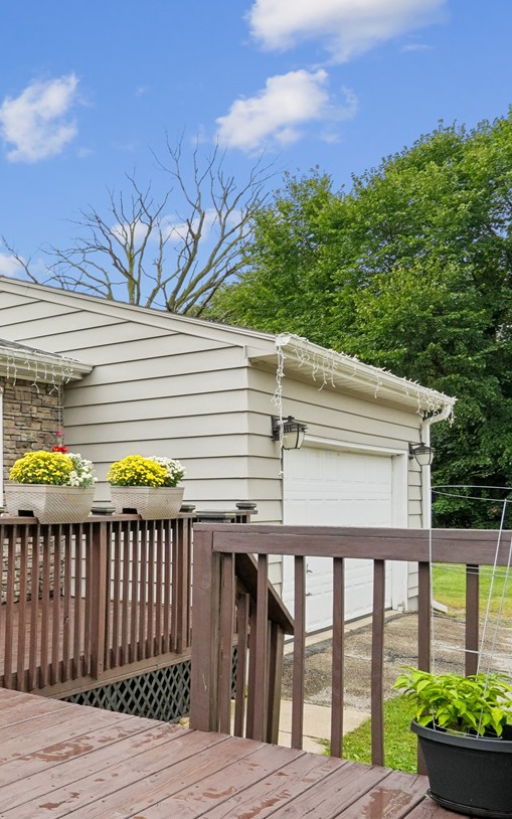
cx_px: -296
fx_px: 759
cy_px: 466
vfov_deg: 56.5
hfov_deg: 25.5
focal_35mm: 34
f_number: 8
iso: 800
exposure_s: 1/1000
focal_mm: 16
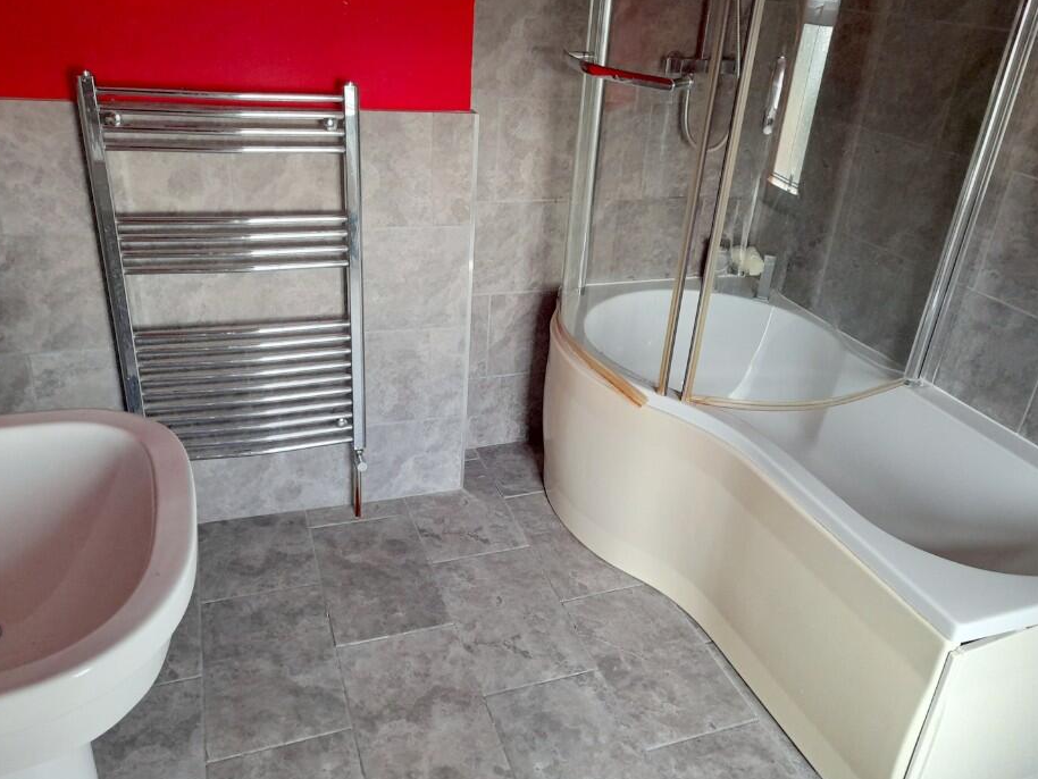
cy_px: 387
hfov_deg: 63.4
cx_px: 551
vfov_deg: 49.8
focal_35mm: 28
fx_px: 840
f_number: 2
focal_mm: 4.6
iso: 400
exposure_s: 1/30
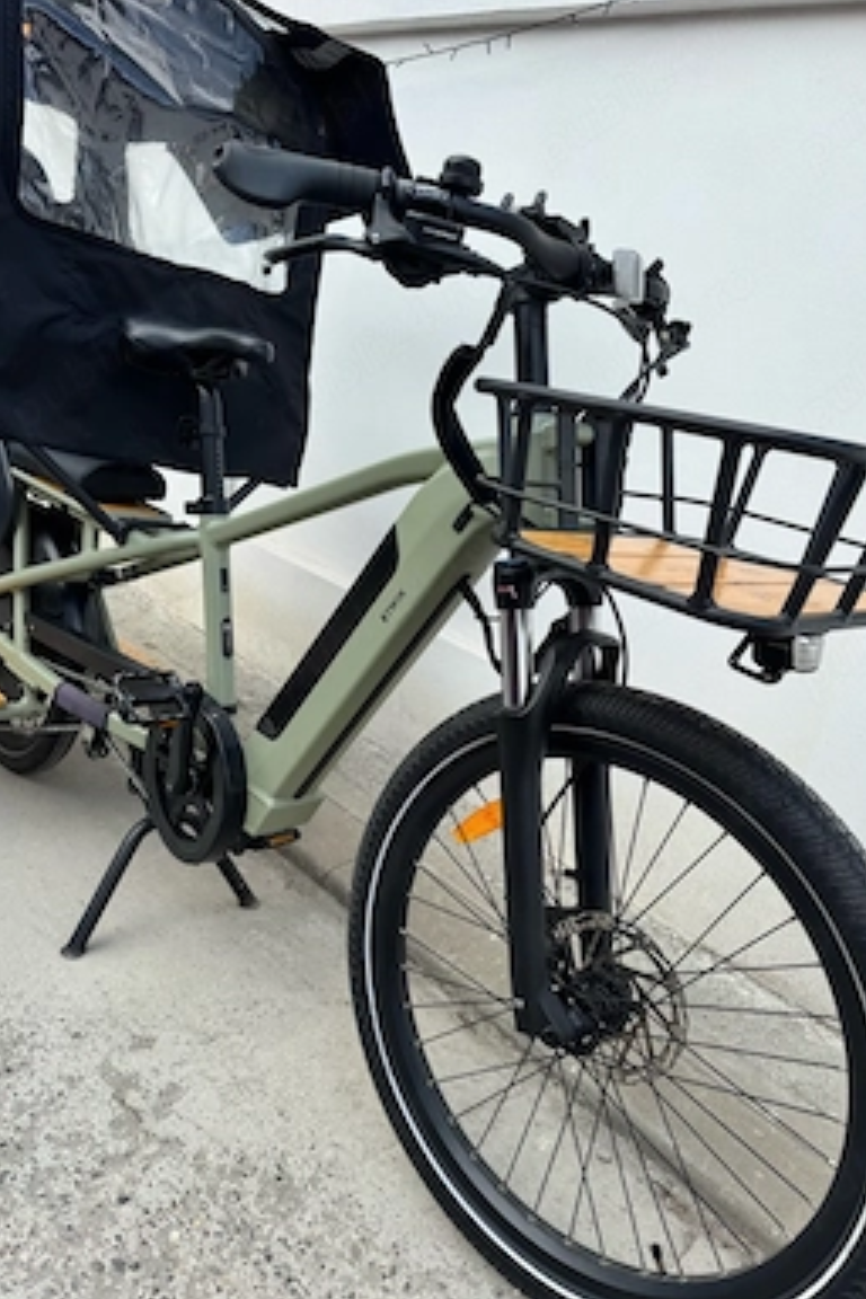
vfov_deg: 69.4
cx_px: 450
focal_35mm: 26
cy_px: 653
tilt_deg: -15.7
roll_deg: -15.1
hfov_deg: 49.5
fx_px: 938
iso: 80
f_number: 1.78
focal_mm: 6.76
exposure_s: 1/1637
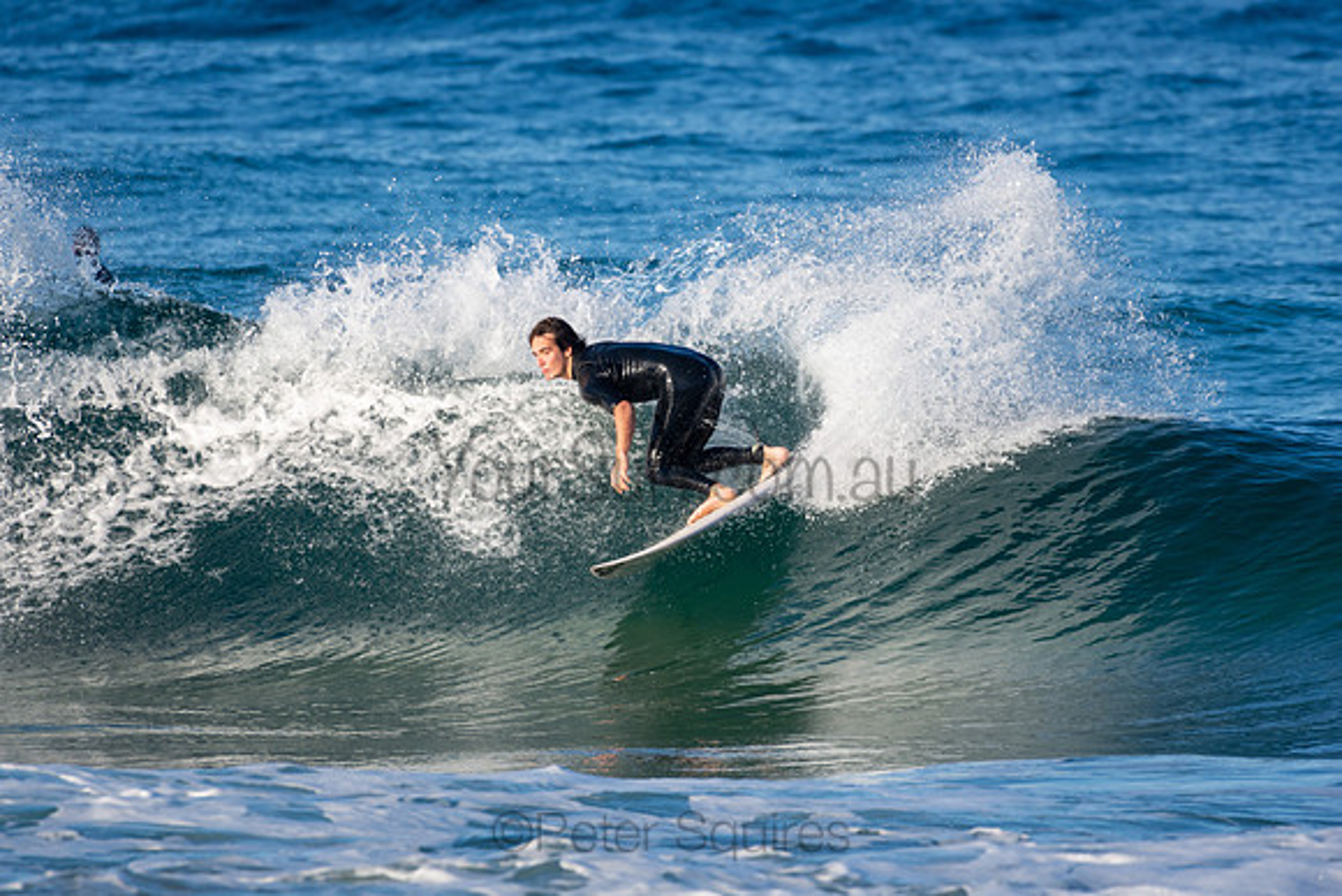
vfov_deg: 1.8
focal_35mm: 750
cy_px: 448
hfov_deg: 2.7
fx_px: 27964
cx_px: 671
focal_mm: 500
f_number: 5.6
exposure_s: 1/1250
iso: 280
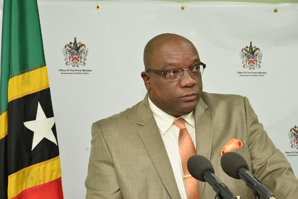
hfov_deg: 18.6
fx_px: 911
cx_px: 149
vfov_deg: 12.5
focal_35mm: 110
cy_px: 100
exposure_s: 1/60
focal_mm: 110
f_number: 8
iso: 1600
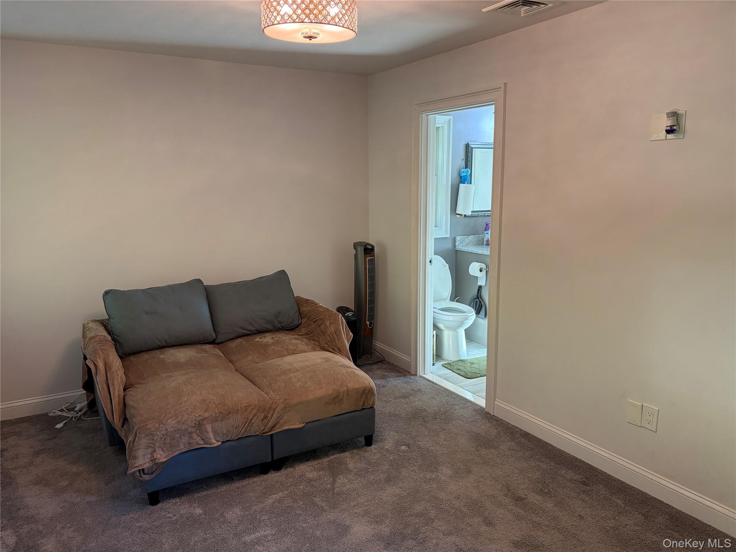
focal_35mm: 26
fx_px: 553
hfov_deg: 67.3
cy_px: 276
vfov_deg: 53.1
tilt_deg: -8.1
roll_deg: -0.6
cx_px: 368
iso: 160
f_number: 1.6
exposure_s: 1/60
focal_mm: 5.96
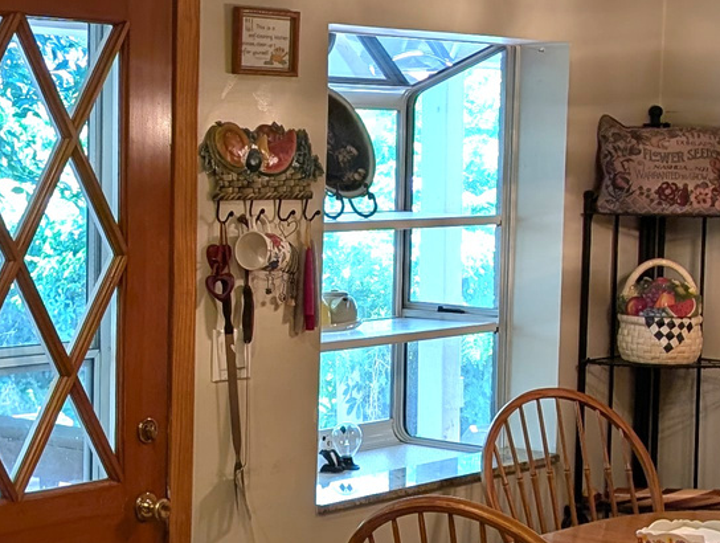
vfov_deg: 16.5
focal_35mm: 90
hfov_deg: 21.7
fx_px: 1875
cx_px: 392
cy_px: 305
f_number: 1.68
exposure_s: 1/60
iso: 37
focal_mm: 6.9
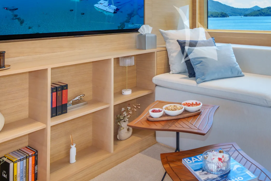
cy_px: 34
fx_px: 263
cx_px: 195
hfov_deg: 52.6
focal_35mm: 35
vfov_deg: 36.5
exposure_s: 1/125
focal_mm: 19
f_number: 5.6
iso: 320
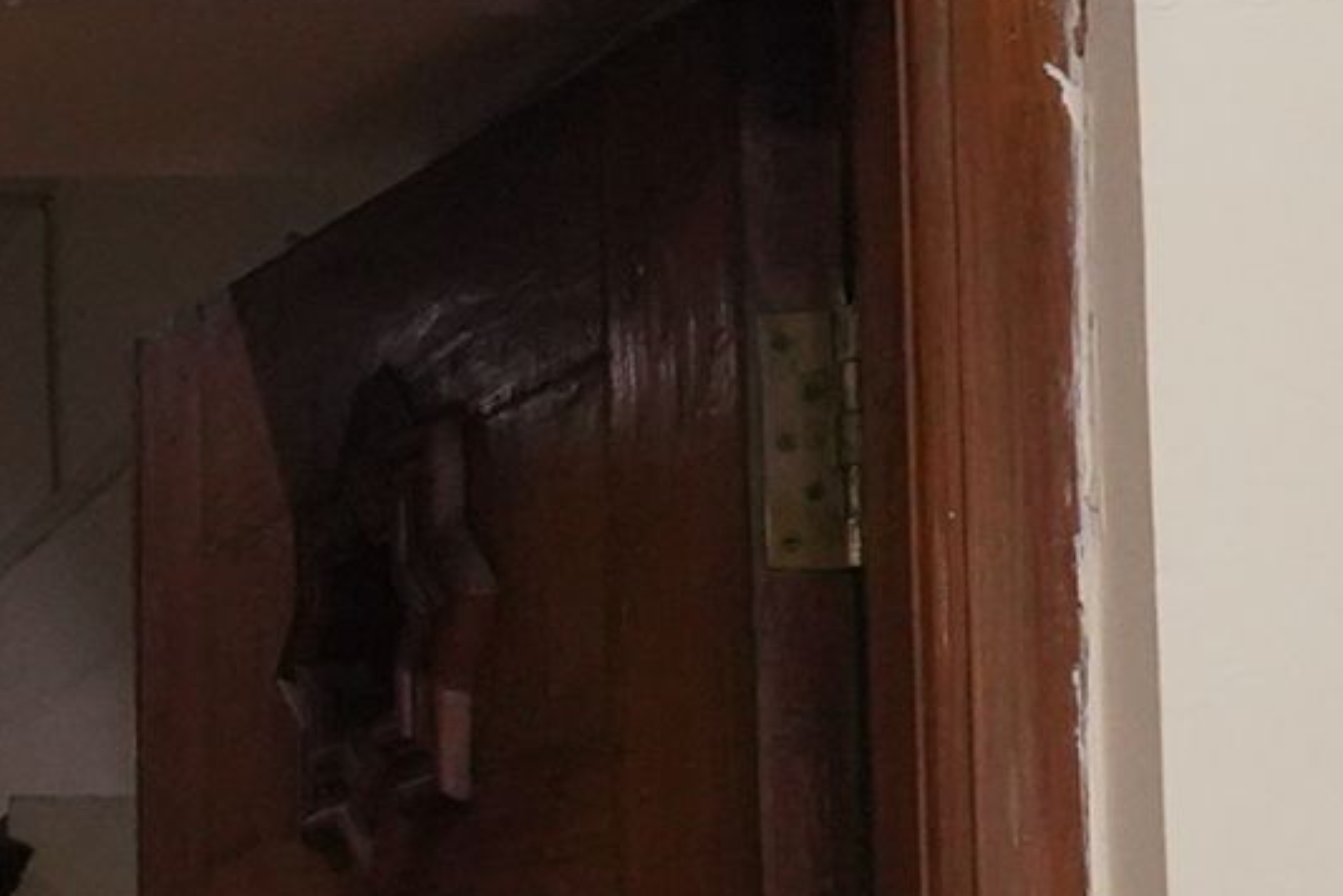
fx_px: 3359
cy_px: 171
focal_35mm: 90
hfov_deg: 19.0
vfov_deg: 15.1
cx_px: -832
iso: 3200
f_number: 6.3
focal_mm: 24
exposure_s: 1/80
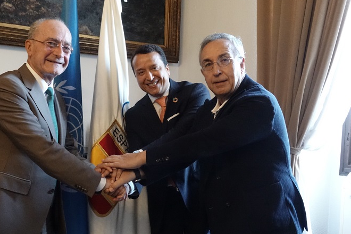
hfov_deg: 48.2
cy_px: 135
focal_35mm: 40
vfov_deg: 33.3
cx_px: 141
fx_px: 390
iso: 3200
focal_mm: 12.04
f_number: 4
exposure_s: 1/125
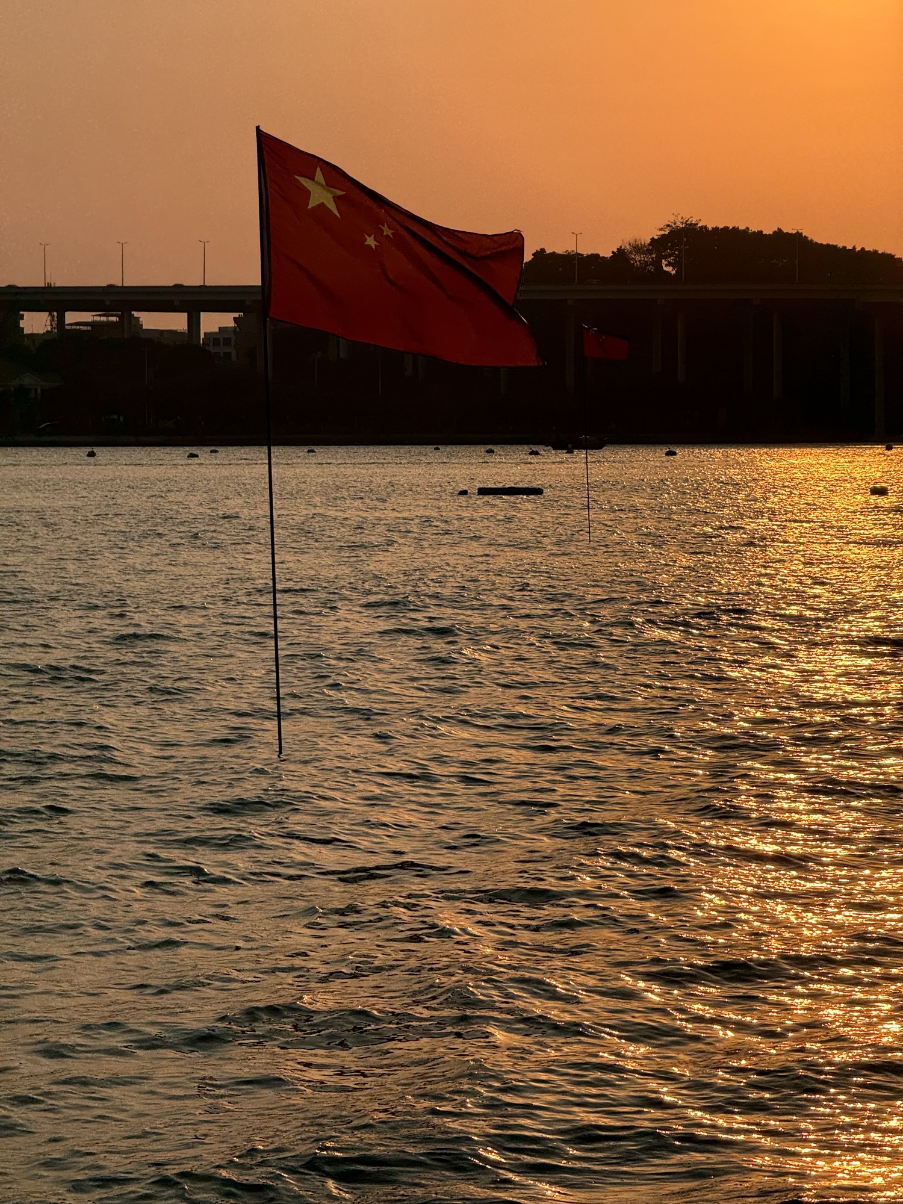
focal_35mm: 120
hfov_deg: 12.3
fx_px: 4174
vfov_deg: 16.4
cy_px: 602
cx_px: 452
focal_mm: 15.66
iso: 50
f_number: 2.8
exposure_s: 1/3344
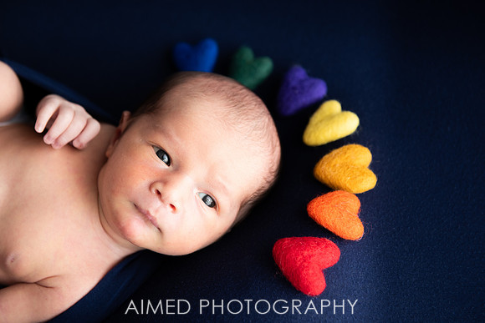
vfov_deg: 20.6
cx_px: 242
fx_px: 889
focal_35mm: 66
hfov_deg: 30.5
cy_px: 162
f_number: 3.5
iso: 320
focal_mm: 66
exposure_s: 1/160
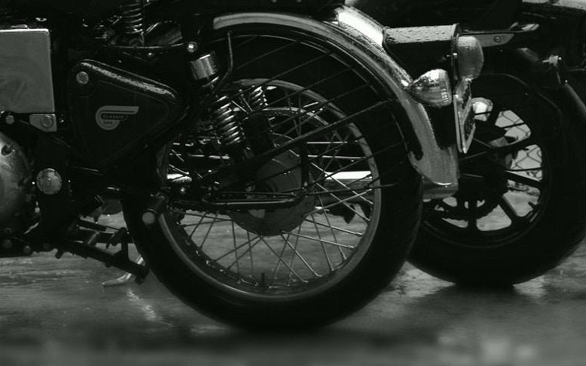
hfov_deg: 11.9
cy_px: 22
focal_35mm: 175
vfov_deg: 7.5
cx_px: 76
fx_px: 2795
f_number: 5.6
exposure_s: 1/80
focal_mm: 55
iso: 200
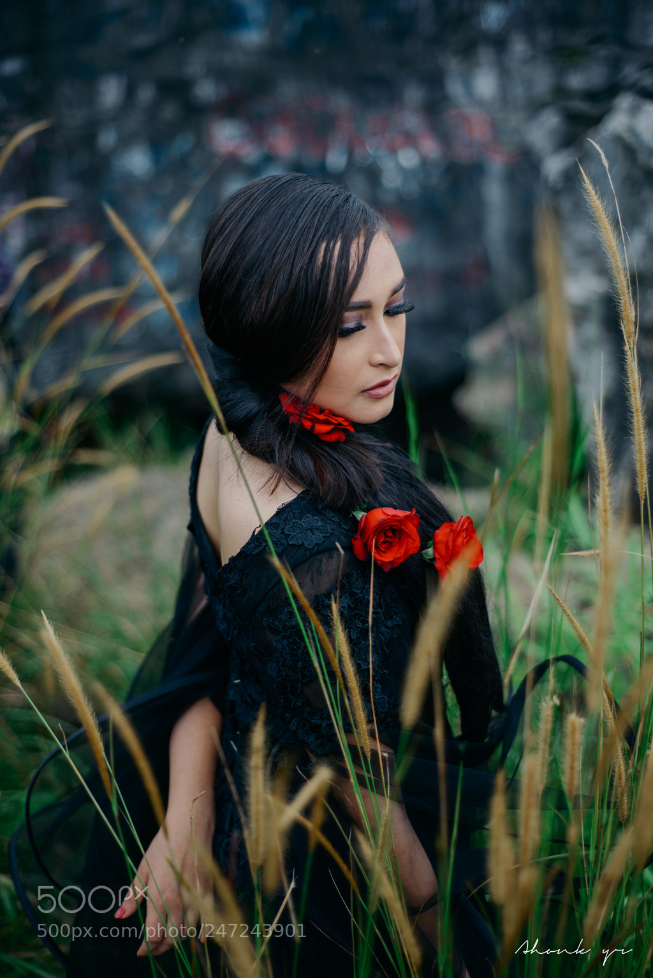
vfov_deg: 39.6
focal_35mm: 50
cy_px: 489
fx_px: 1359
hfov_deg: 27.0
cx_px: 326
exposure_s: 1/160
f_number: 2.2
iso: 64
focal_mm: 50
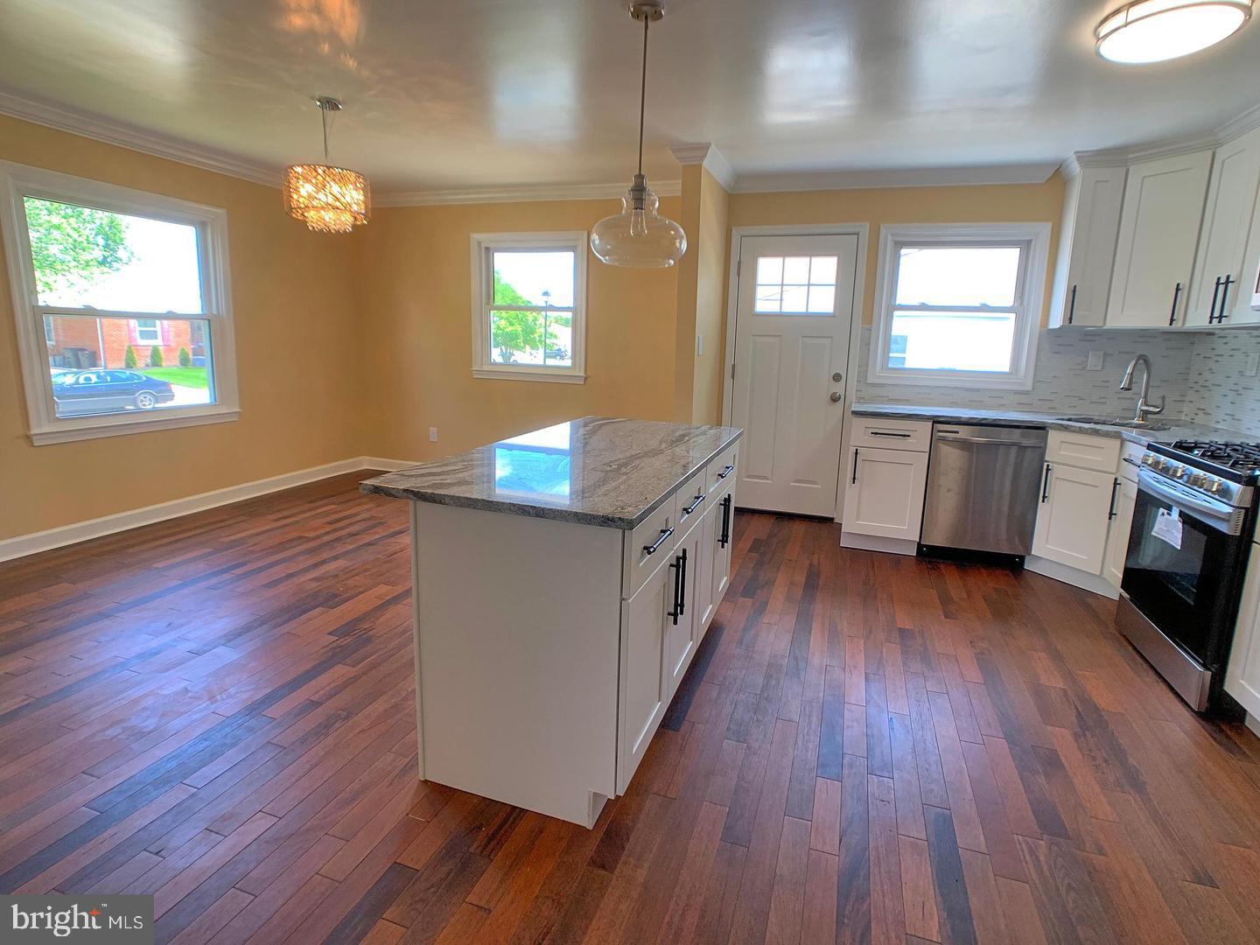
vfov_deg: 53.1
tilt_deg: -9.3
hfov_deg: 67.3
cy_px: 472
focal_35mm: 26
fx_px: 946
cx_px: 630
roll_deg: -2.4
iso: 64
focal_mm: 4.3
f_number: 1.8
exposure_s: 1/120
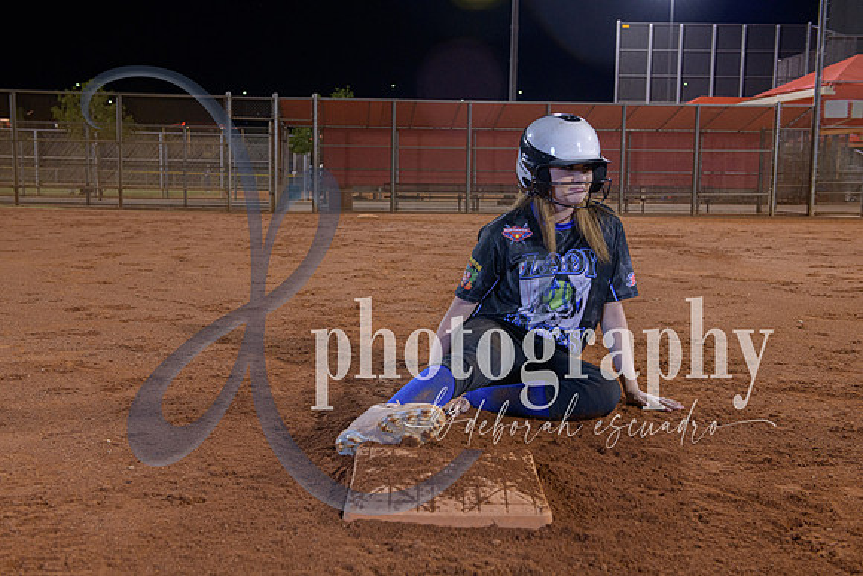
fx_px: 1055
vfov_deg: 30.5
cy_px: 288
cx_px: 432
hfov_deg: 44.5
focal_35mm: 44
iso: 2000
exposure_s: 1/80
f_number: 5
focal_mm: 44
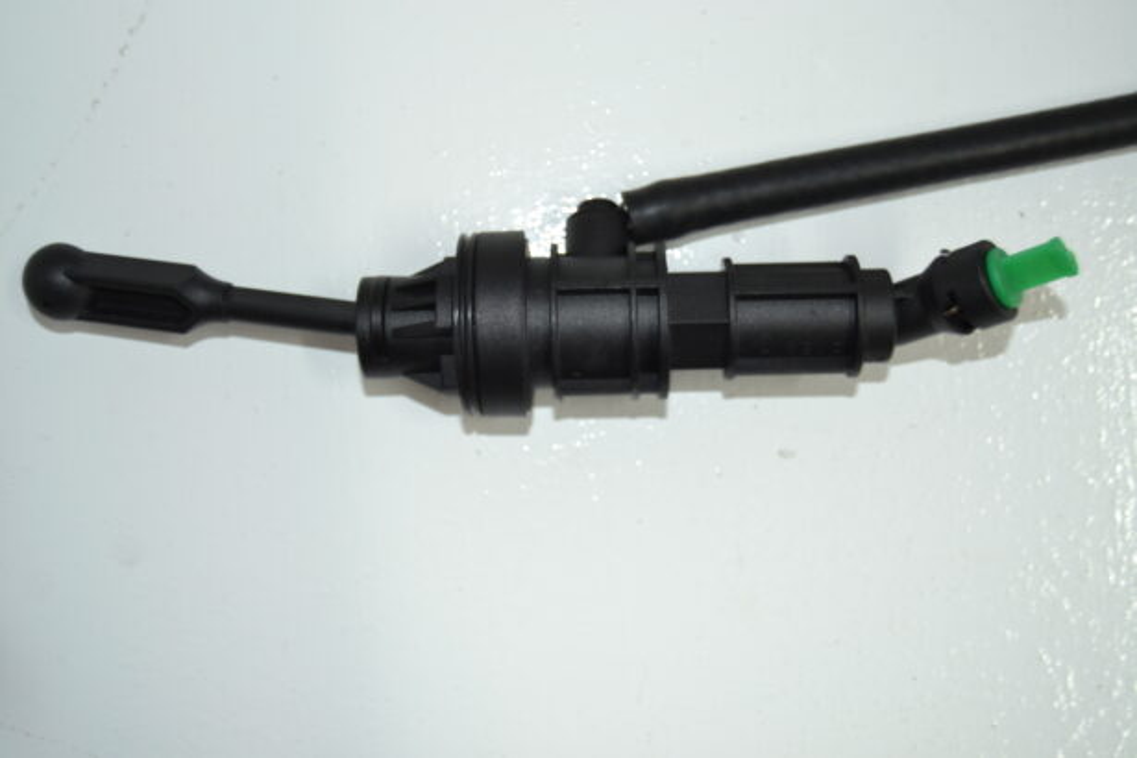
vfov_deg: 29.9
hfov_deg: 43.6
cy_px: 379
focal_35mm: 45
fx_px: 1421
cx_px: 568
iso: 200
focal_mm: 30
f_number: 4.2
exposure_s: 1/15
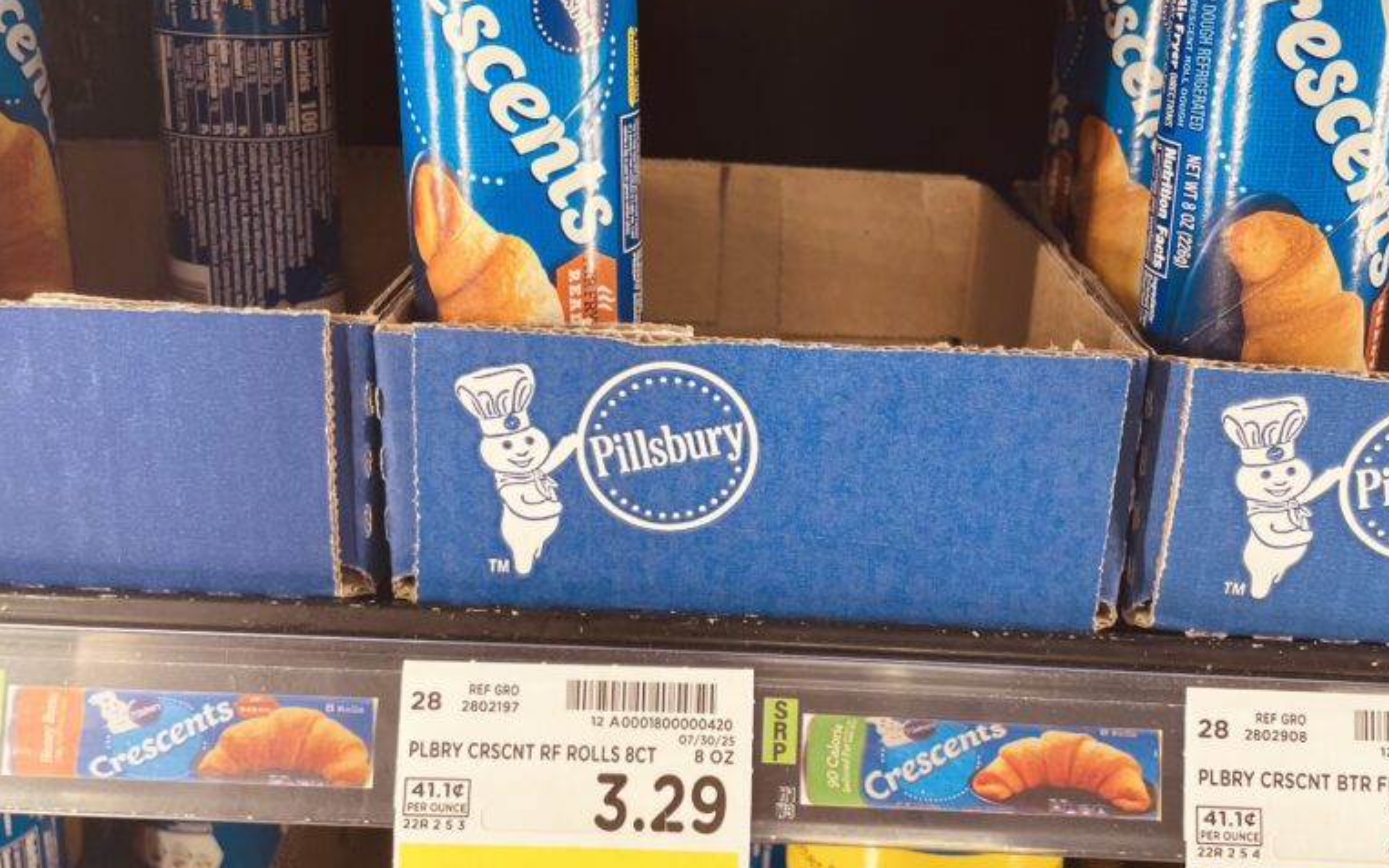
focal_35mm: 37
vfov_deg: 34.4
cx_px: 697
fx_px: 1401
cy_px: 358
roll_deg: -1.7
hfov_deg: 52.7
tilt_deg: -16.9
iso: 80
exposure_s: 1/121
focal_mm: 4.2
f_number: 1.6
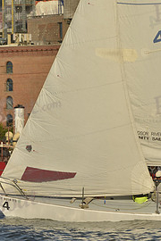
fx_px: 2884
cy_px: 58
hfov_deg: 3.2
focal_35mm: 430
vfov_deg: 4.8
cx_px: 108
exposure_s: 1/1000
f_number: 10
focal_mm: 200
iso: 200
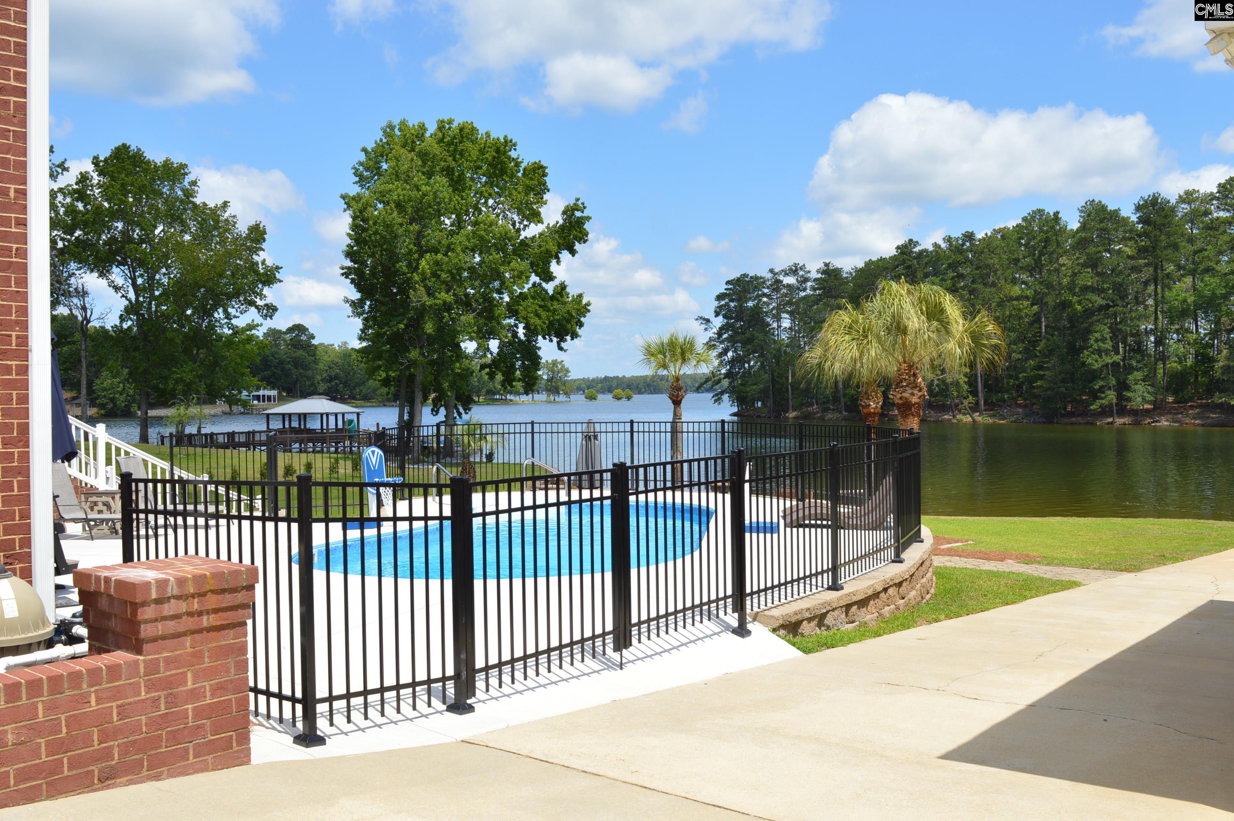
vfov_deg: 39.9
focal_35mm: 33
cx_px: 617
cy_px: 410
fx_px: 1130
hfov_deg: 57.3
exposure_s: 1/200
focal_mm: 22
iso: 100
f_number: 10
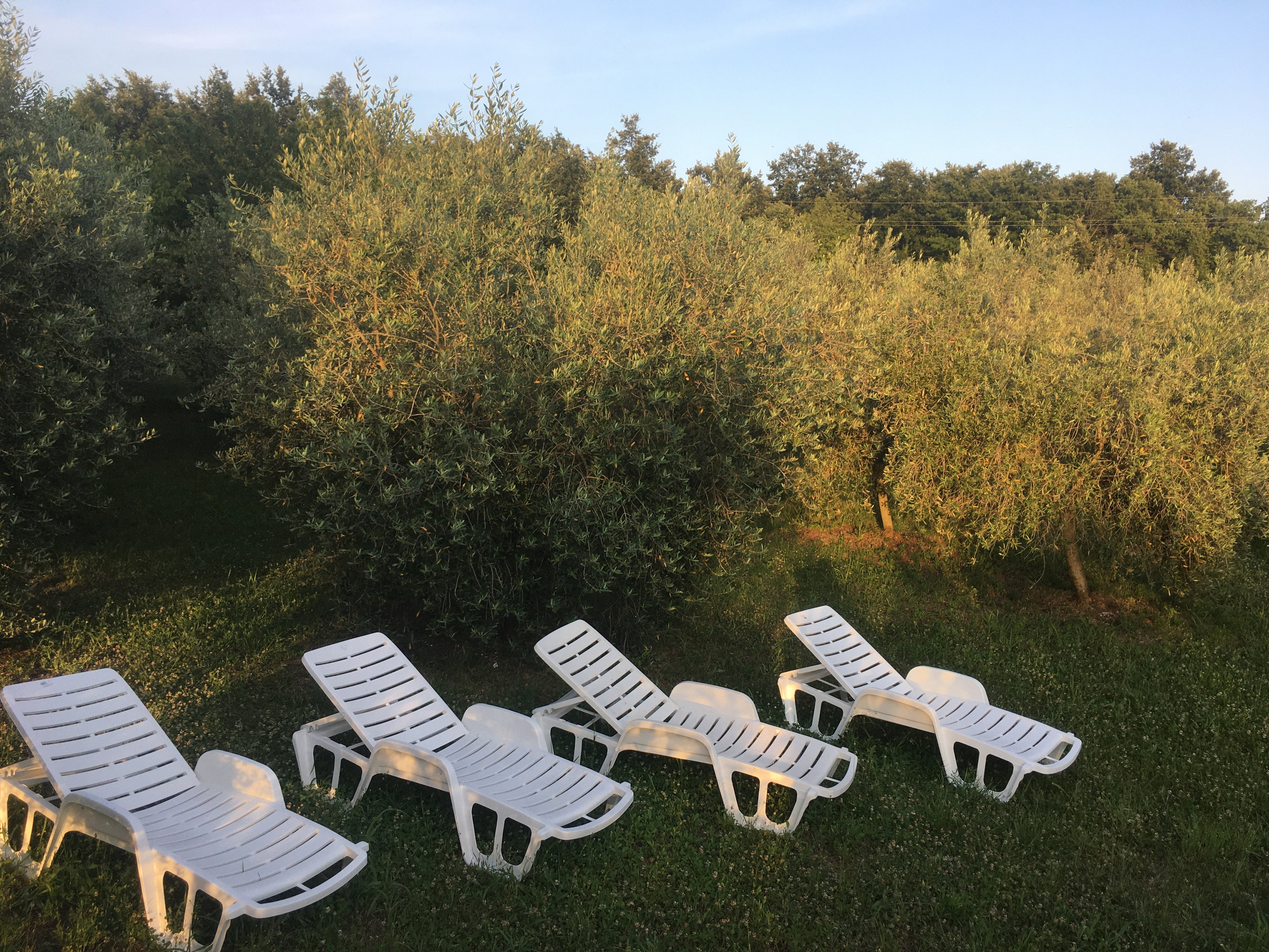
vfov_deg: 48.2
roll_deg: -2.9
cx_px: 634
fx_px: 1063
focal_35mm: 29
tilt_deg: -8.3
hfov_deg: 61.7
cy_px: 476
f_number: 2.2
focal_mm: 4.15
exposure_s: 1/207
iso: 25
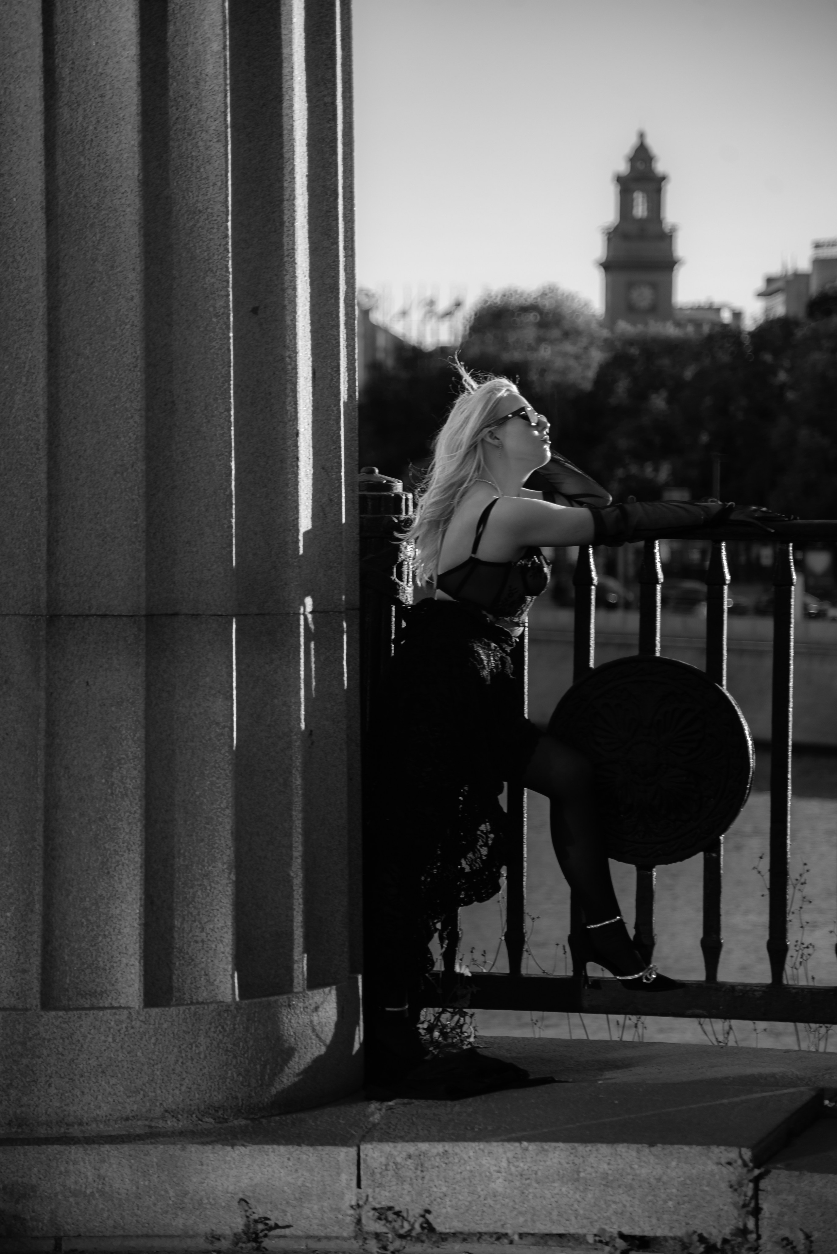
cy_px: 627
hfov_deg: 13.1
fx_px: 3658
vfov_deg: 19.4
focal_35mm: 105
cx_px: 418
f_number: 4.2
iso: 125
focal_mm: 105
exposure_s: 1/350
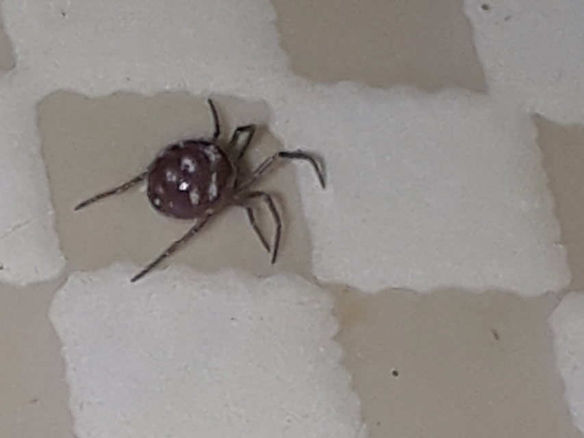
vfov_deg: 51.4
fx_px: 456
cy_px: 219
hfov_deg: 65.3
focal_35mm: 27
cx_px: 292
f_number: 1.9
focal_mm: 3.6
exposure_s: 1/772
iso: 40
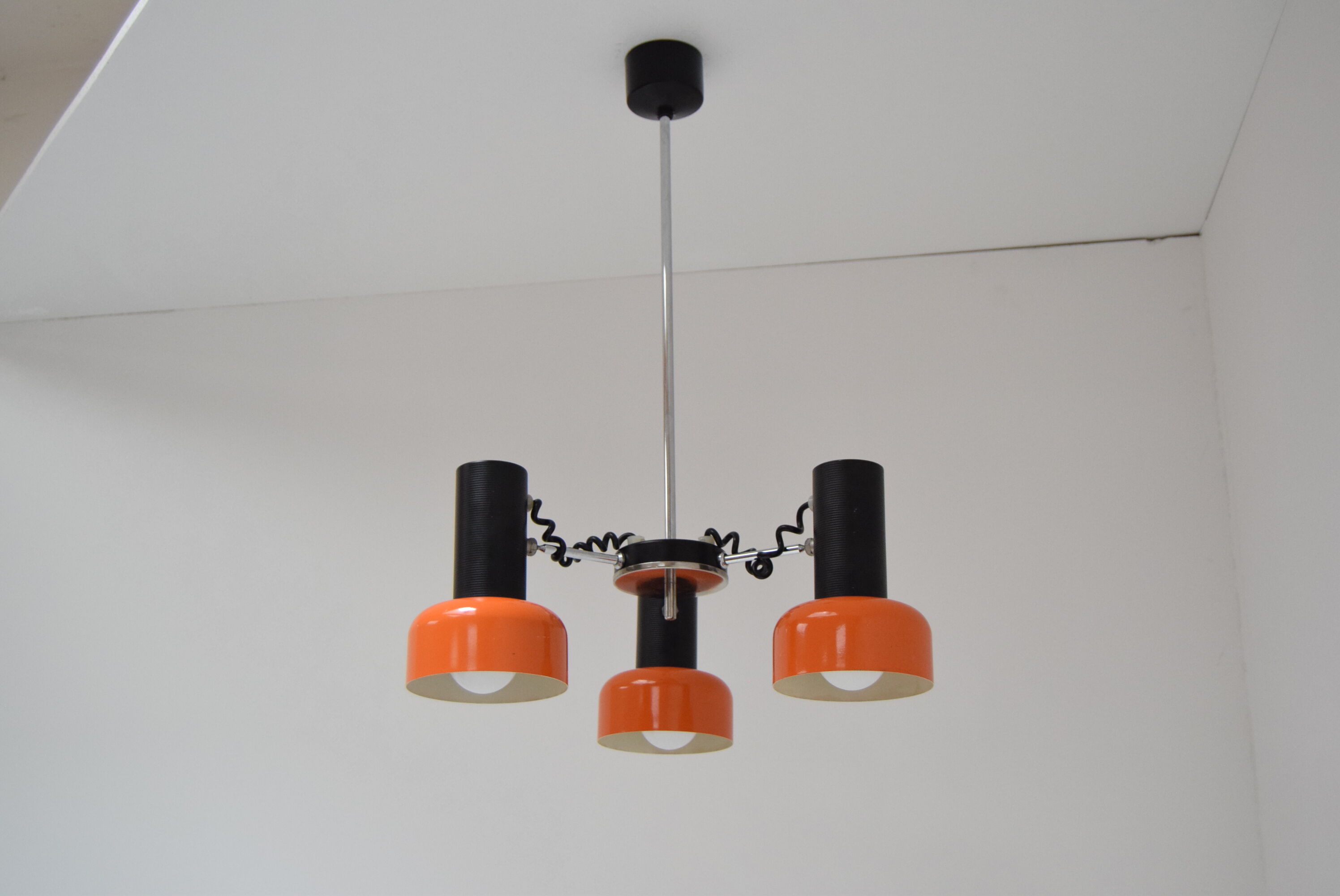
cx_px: 670
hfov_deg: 43.6
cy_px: 448
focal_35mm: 45
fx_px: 1676
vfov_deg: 29.9
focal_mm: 30
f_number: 4.2
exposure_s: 1/60
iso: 1600
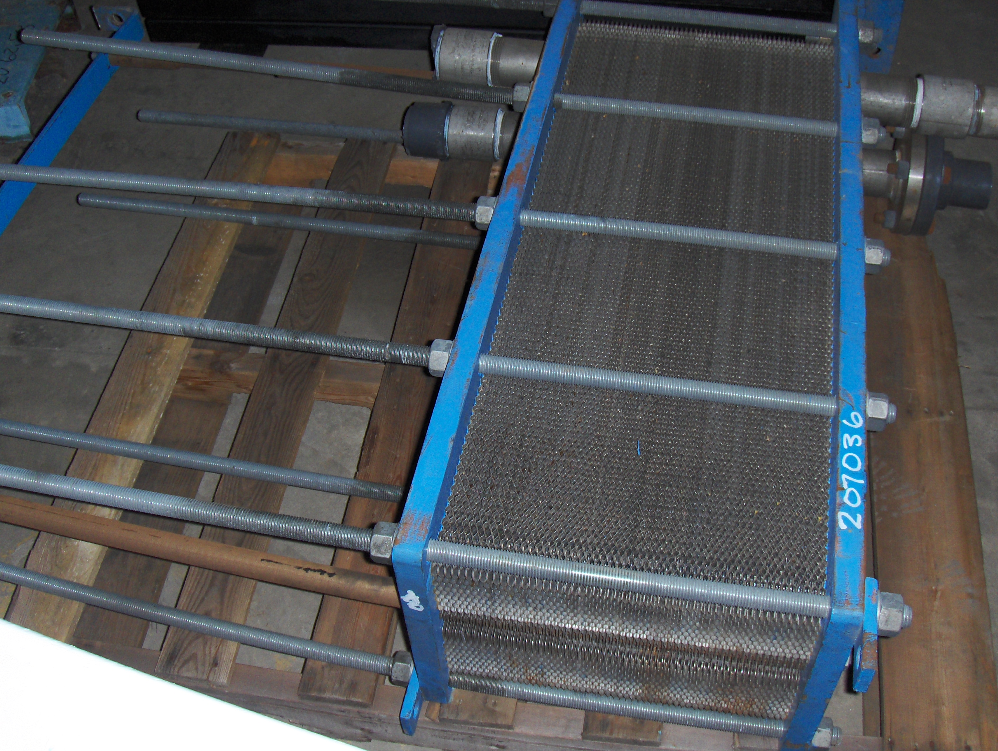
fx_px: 1184
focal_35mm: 41
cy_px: 376
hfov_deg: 45.7
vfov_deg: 35.2
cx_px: 499
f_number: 3.5
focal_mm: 6.5
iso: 100
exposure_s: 1/60
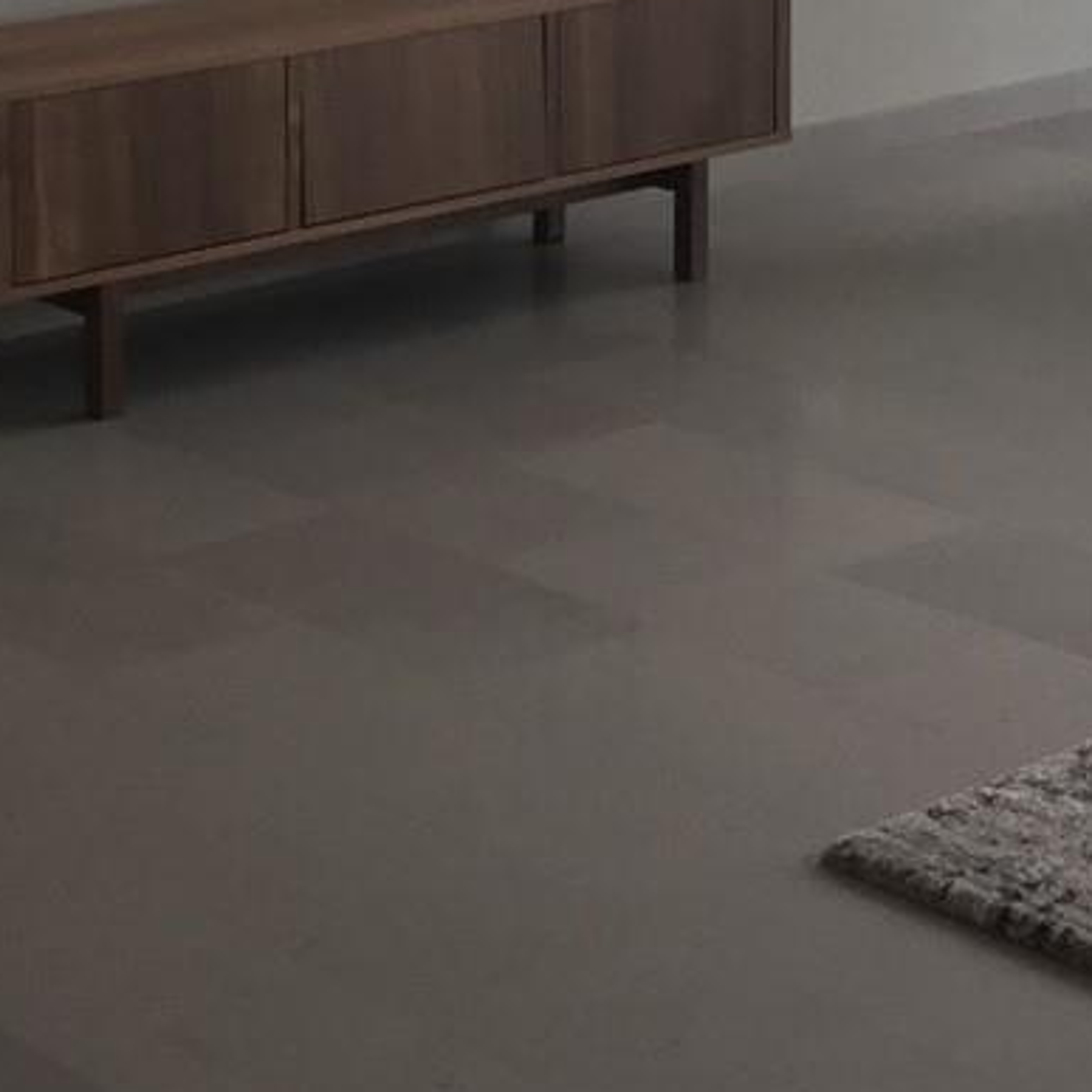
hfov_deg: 16.4
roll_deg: -0.4
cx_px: 387
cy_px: -293
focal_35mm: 106
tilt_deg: -7.4
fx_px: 3783
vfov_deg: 15.7
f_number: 2.2
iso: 50
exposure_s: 1/120
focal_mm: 4.15
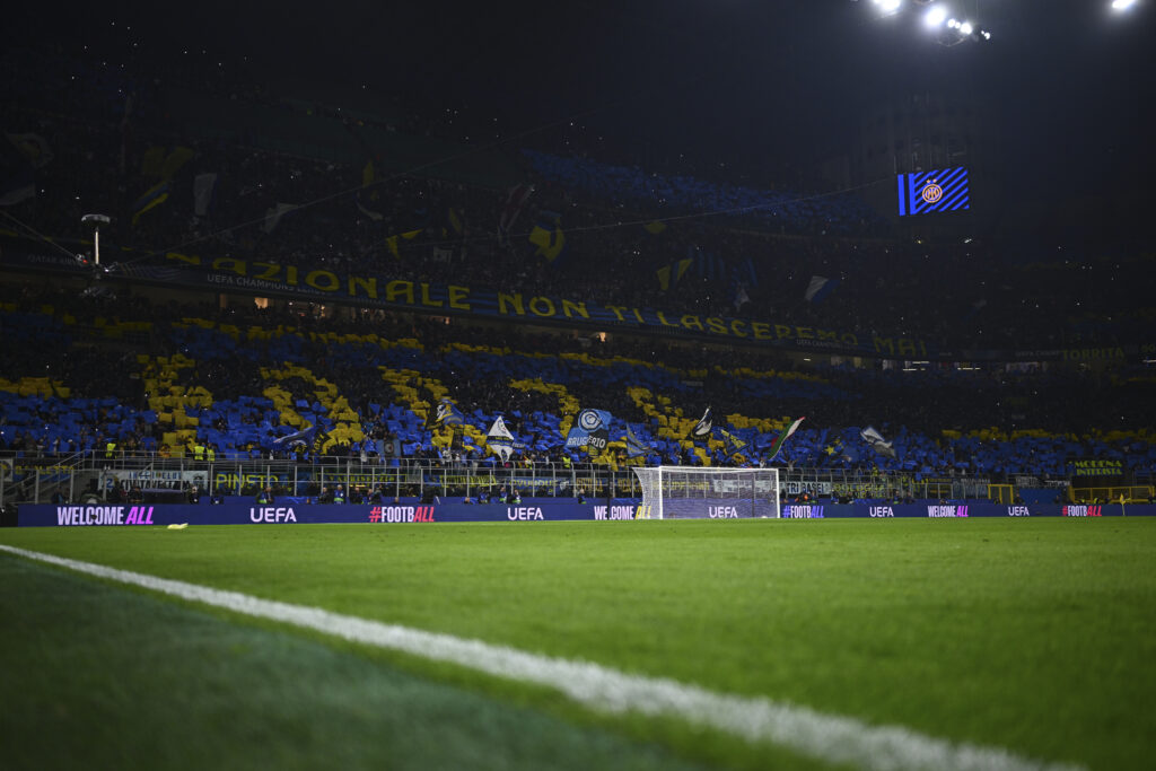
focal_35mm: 35
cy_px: 386
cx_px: 578
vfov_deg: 37.9
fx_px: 1124
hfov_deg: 54.4
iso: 800
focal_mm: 35
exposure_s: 1/2000
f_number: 1.8
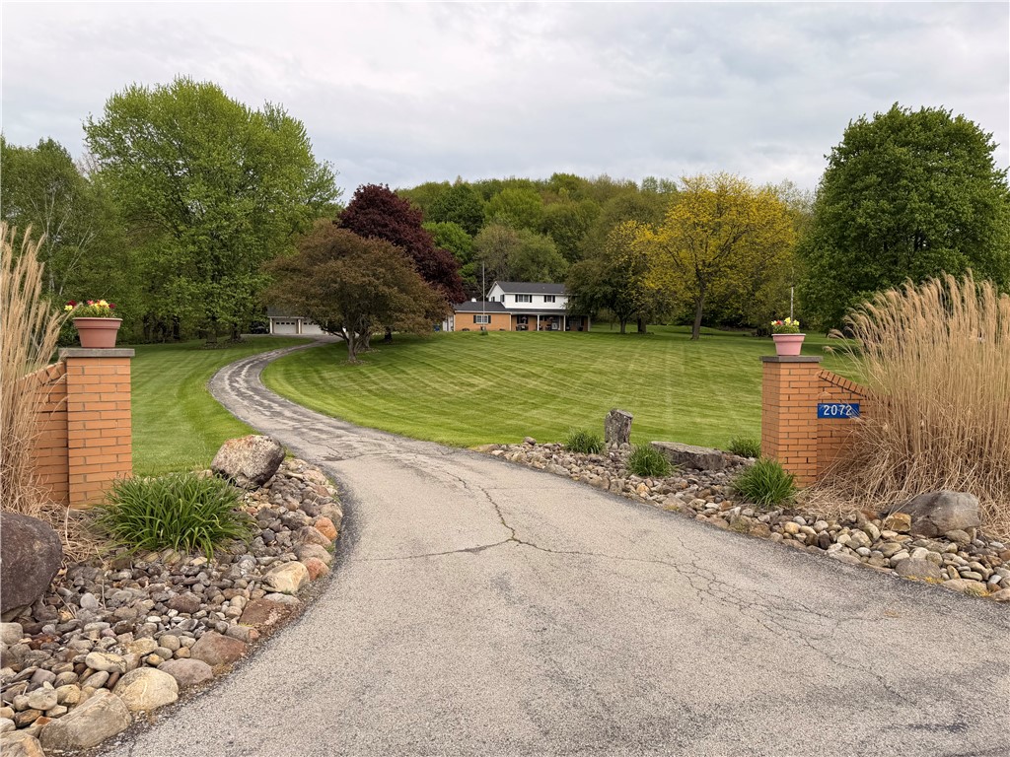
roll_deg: -0.3
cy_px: 378
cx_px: 505
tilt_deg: -0.7
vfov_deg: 56.8
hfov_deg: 71.6
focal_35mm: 24
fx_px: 700
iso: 80
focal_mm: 6.76
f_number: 1.78
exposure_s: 1/3953
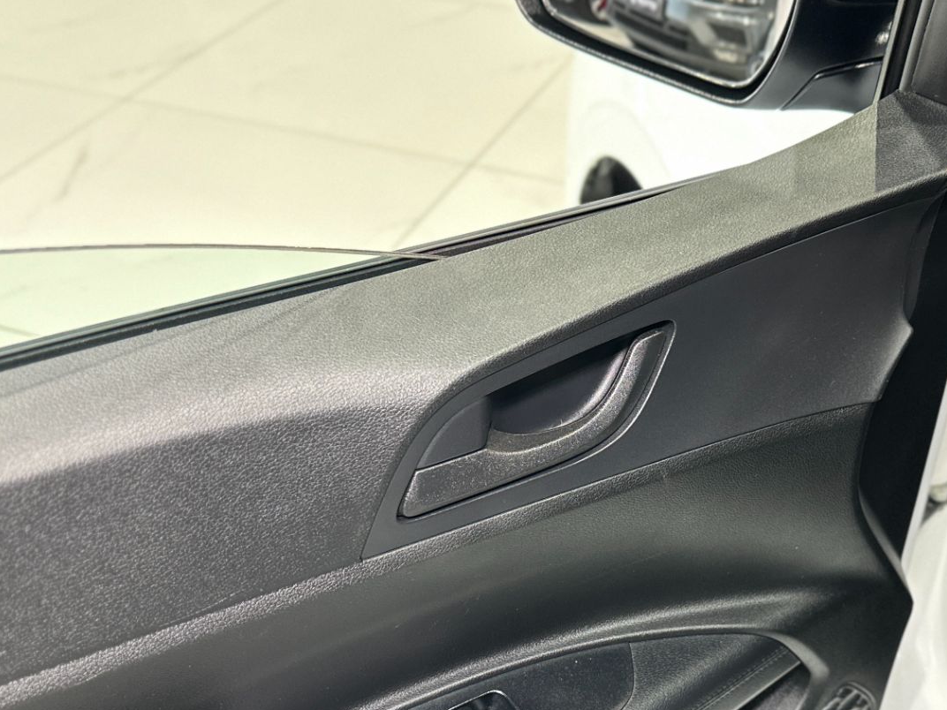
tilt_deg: -41.9
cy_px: 516
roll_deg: -1.5
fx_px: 1176
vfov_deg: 33.1
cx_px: 578
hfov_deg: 43.6
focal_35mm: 43
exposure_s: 1/60
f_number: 1.78
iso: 500
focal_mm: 6.86
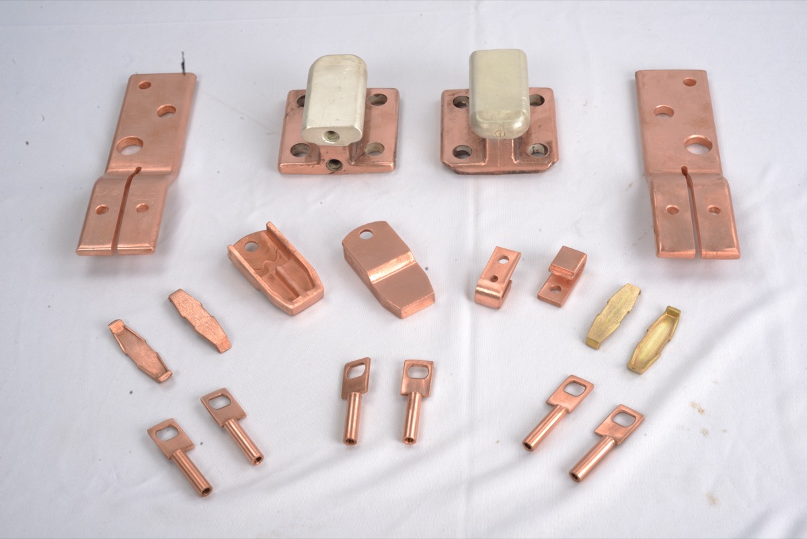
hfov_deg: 39.6
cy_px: 270
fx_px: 1121
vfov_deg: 27.0
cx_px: 404
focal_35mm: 50
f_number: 18
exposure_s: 1/200
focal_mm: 50
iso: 50
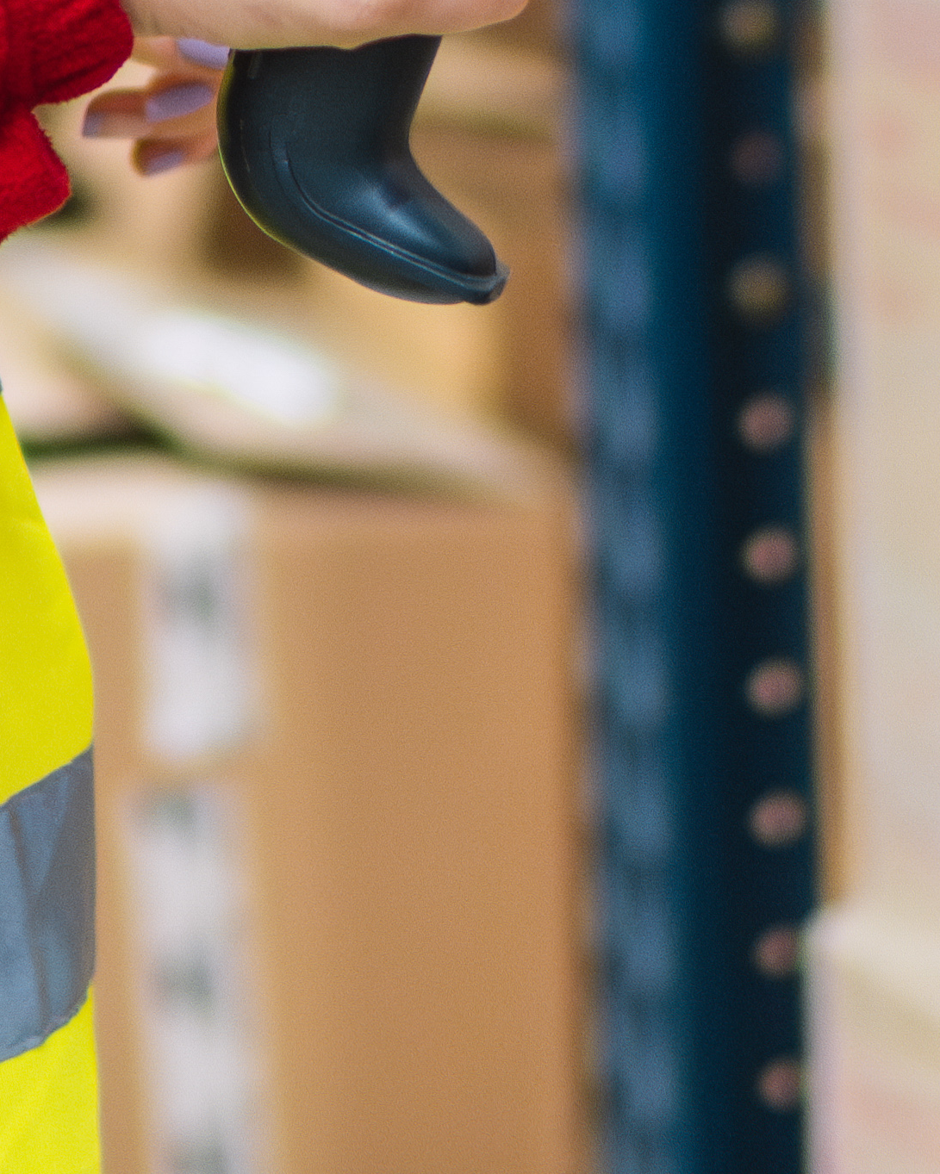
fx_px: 7961
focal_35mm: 229
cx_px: -42
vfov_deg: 8.1
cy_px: -988
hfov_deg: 6.7
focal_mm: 35
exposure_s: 1/250
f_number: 1.4
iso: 500
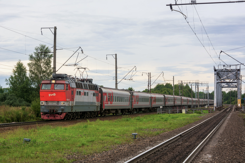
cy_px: 82
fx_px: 561
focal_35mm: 82
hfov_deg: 24.6
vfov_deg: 16.6
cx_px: 122
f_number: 5.6
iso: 160
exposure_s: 1/400
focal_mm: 55
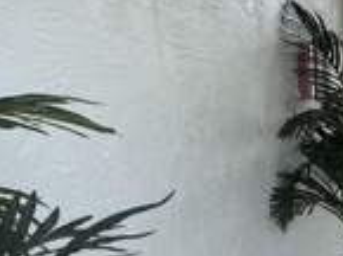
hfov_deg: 18.5
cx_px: 525
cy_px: 226
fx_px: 919
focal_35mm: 93
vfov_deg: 15.6
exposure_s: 1/122
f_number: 1.8
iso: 16
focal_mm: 3
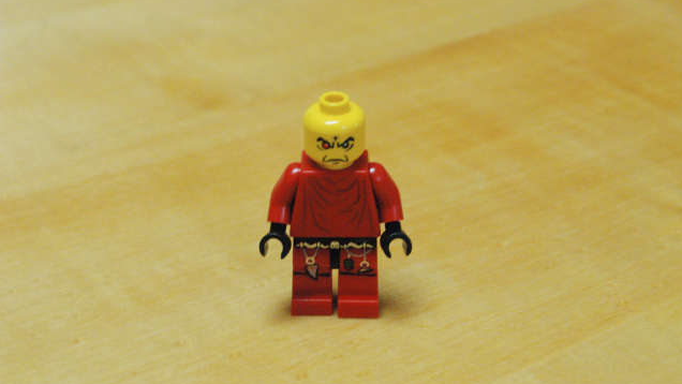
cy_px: 207
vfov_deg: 15.9
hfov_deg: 27.9
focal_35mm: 76
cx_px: 342
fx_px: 1375
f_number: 13
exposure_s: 1/20
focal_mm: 48
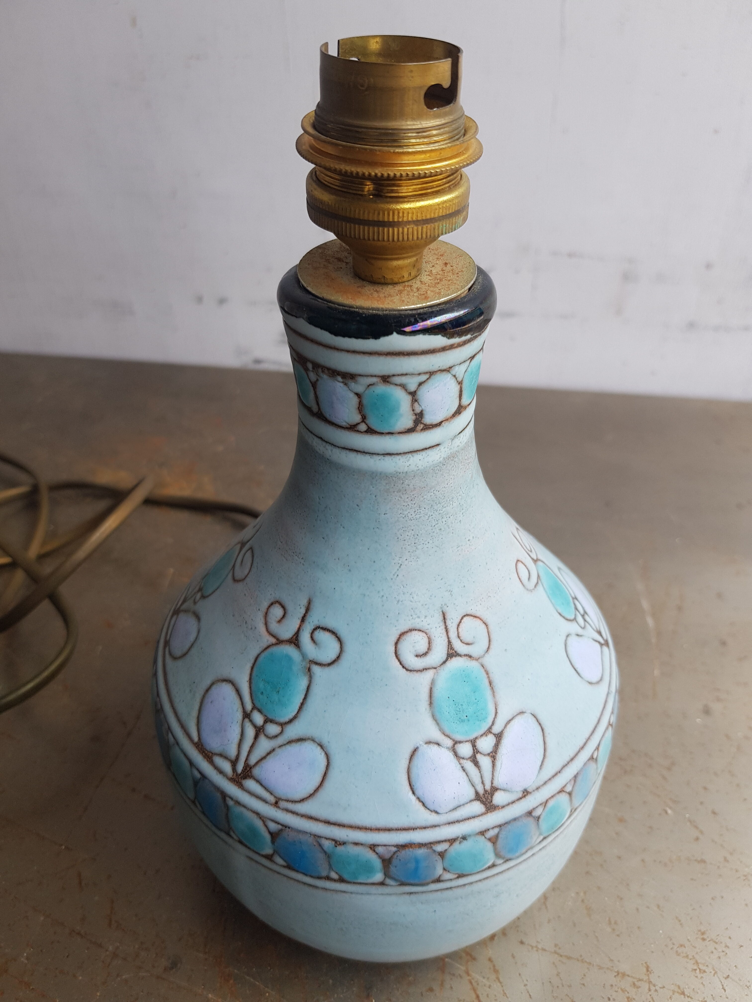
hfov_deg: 53.1
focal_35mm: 26
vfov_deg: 67.3
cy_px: 501
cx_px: 376
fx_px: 753
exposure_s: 1/211
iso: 40
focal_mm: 4.2
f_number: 1.7
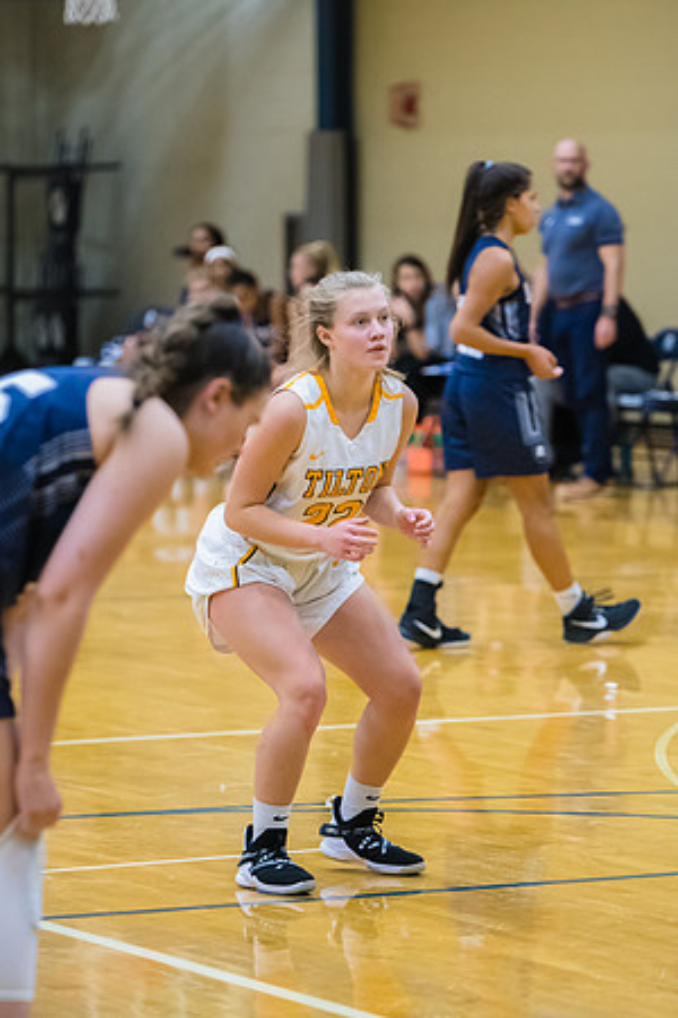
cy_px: 509
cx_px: 339
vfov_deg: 10.5
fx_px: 5508
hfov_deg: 7.0
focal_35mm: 195
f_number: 2.8
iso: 3200
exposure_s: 1/400
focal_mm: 130
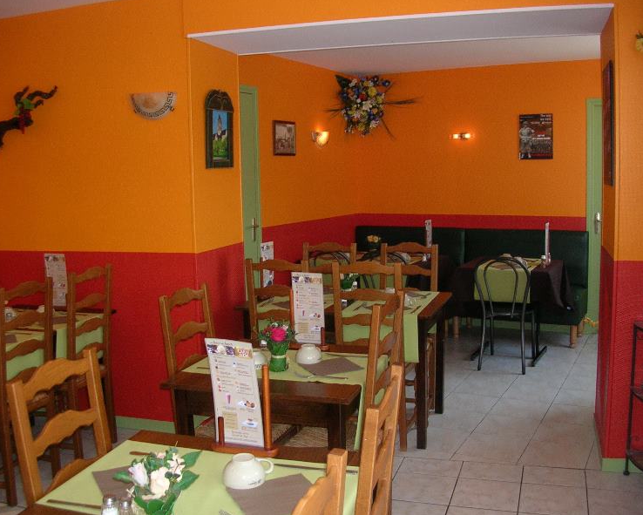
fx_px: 704
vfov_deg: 40.2
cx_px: 330
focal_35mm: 37
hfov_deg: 49.1
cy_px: 256
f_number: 2.8
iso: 78
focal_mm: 5.8
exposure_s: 1/60.1
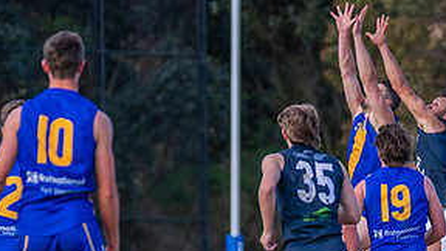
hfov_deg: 4.2
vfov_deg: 2.4
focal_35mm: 511
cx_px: 357
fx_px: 6043
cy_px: 220
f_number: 4
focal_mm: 220
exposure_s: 1/2000
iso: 800
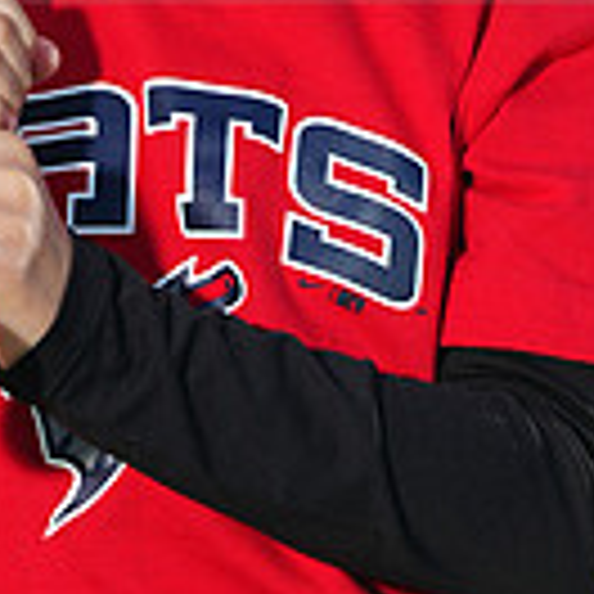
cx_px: 232
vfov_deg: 2.7
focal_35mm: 640
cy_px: -140
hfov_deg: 2.7
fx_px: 12425
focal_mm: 171
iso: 100
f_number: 5
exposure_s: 1/250
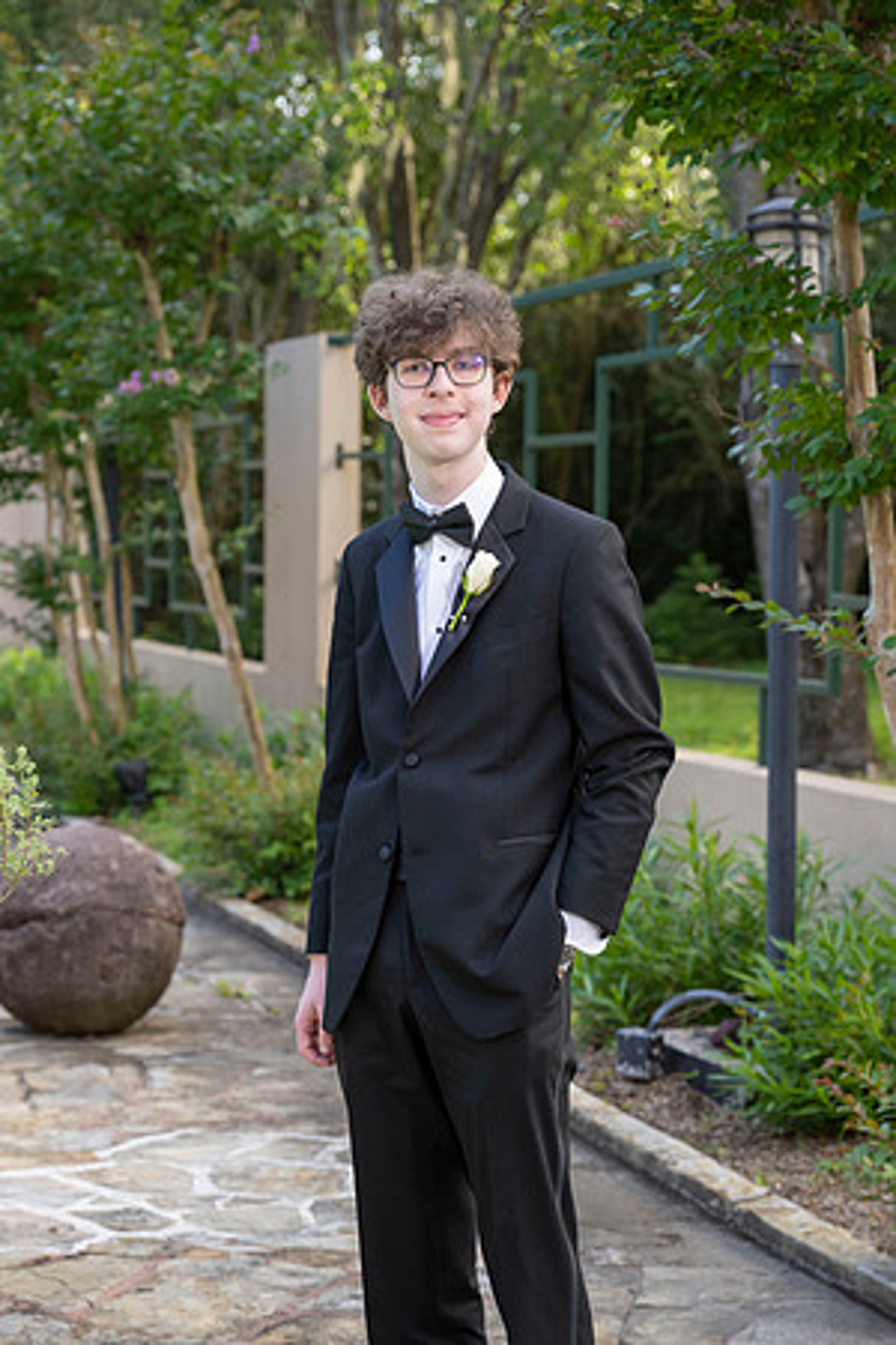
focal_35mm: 79
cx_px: 448
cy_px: 672
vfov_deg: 25.7
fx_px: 2949
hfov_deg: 17.3
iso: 500
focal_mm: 79
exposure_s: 1/200
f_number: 5
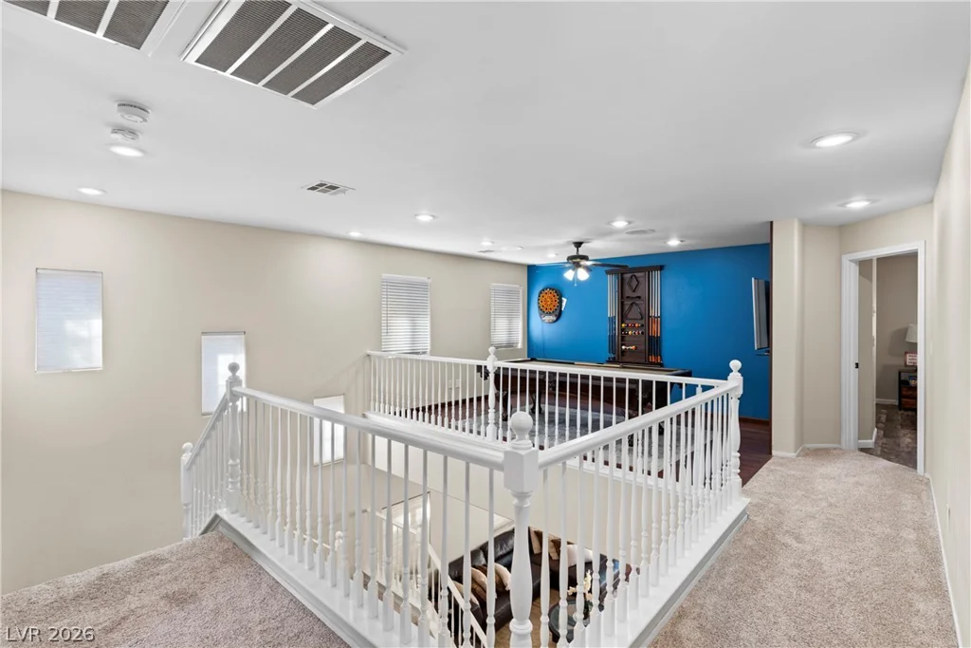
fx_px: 459
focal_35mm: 17
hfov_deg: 93.3
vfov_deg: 70.5
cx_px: 486
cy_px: 324
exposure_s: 1/1.67
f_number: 8
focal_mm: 17
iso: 400
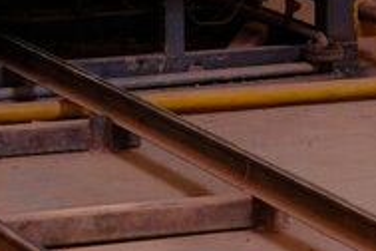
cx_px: 470
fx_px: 3509
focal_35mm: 336
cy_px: -486
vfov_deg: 4.0
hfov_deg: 6.1
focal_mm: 35
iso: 800
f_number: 3.2
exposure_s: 1/100
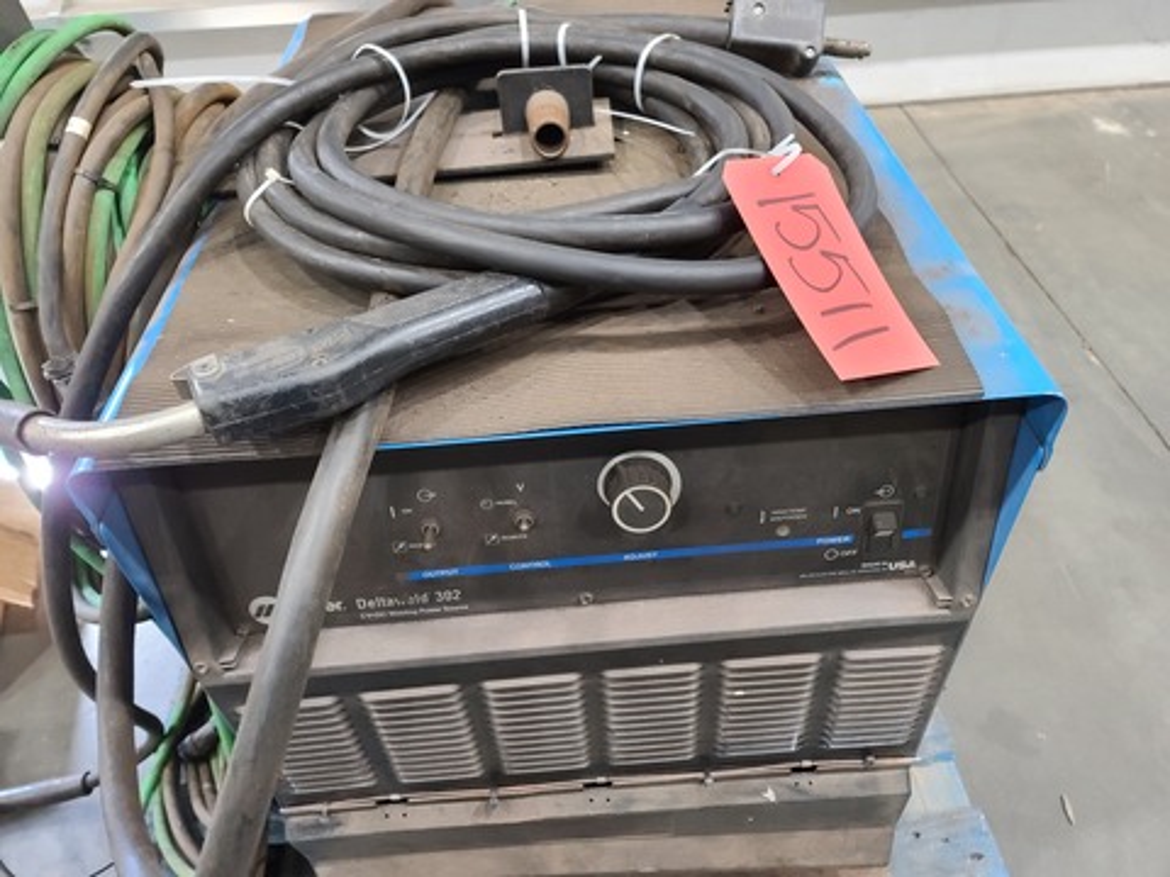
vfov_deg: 54.9
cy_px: 438
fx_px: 845
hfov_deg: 69.4
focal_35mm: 25
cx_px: 585
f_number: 1.8
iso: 640
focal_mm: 7
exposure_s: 1/39
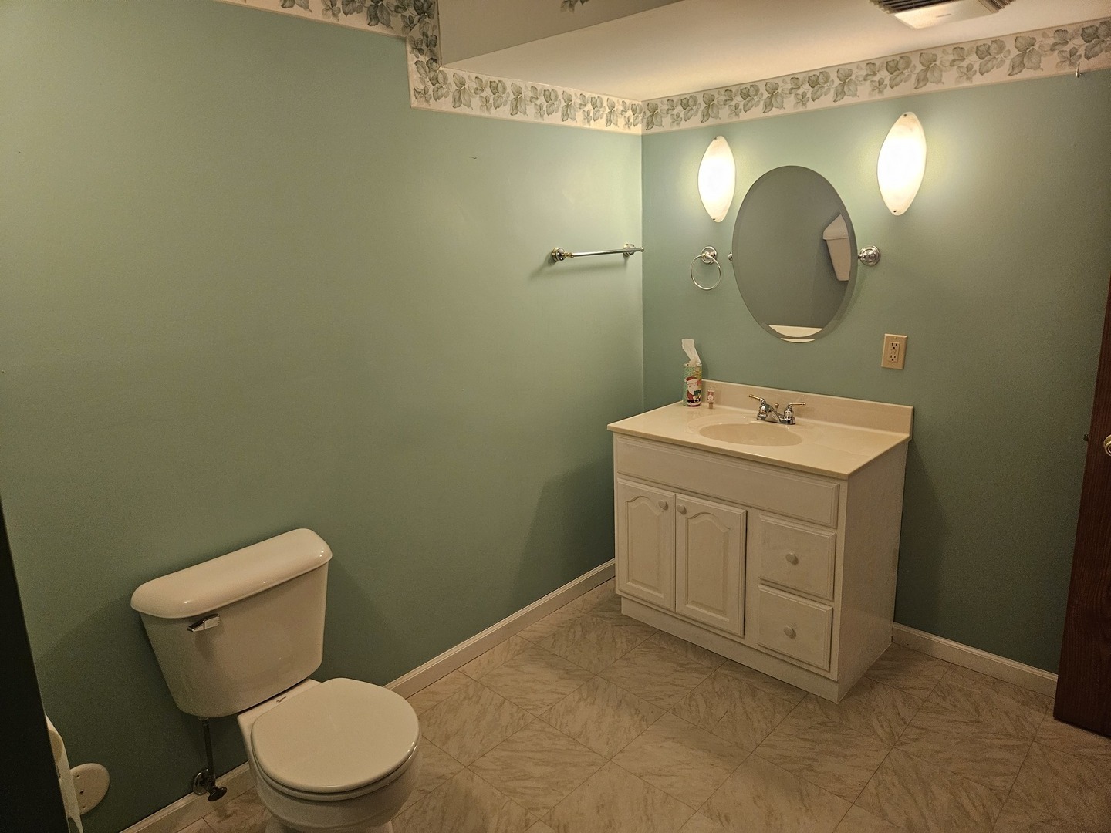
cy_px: 416
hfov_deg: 73.9
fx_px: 738
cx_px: 556
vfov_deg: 58.9
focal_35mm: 23
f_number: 1.8
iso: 640
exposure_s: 1/120
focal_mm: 5.4
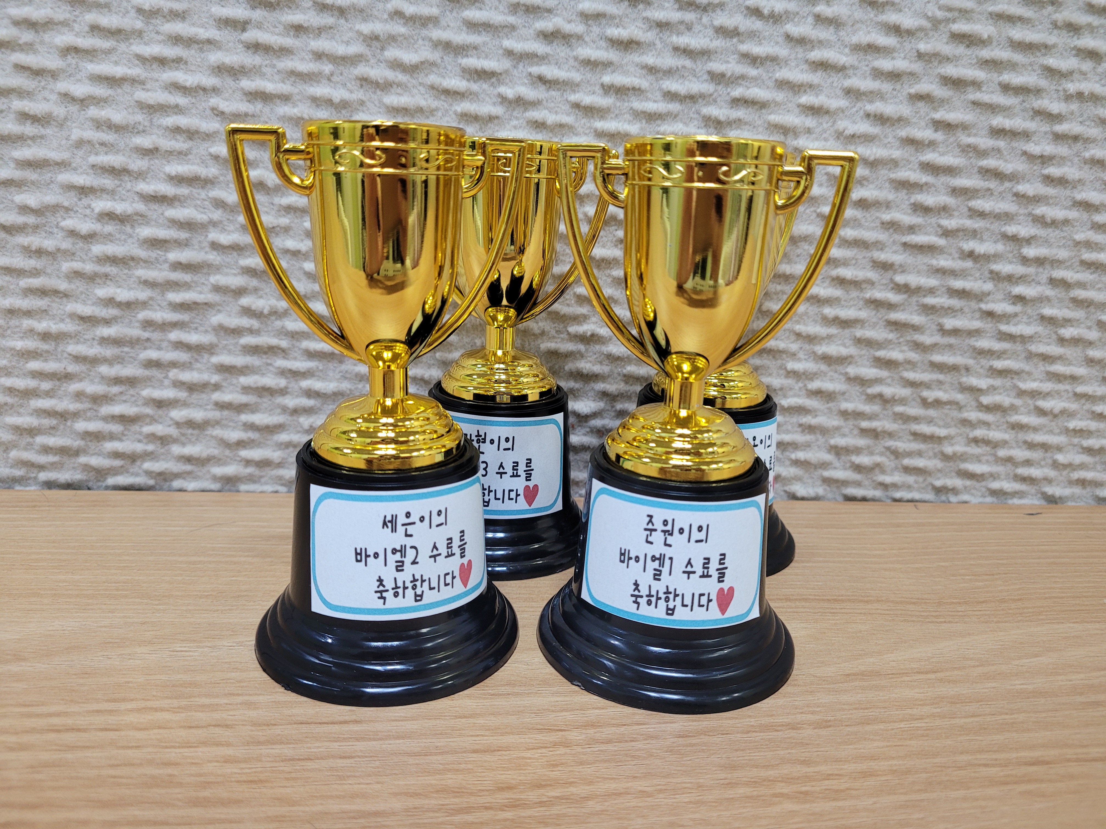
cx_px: 553
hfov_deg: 67.3
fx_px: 831
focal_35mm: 26
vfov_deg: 53.1
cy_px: 414
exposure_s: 1/60
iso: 200
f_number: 1.8
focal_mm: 5.4
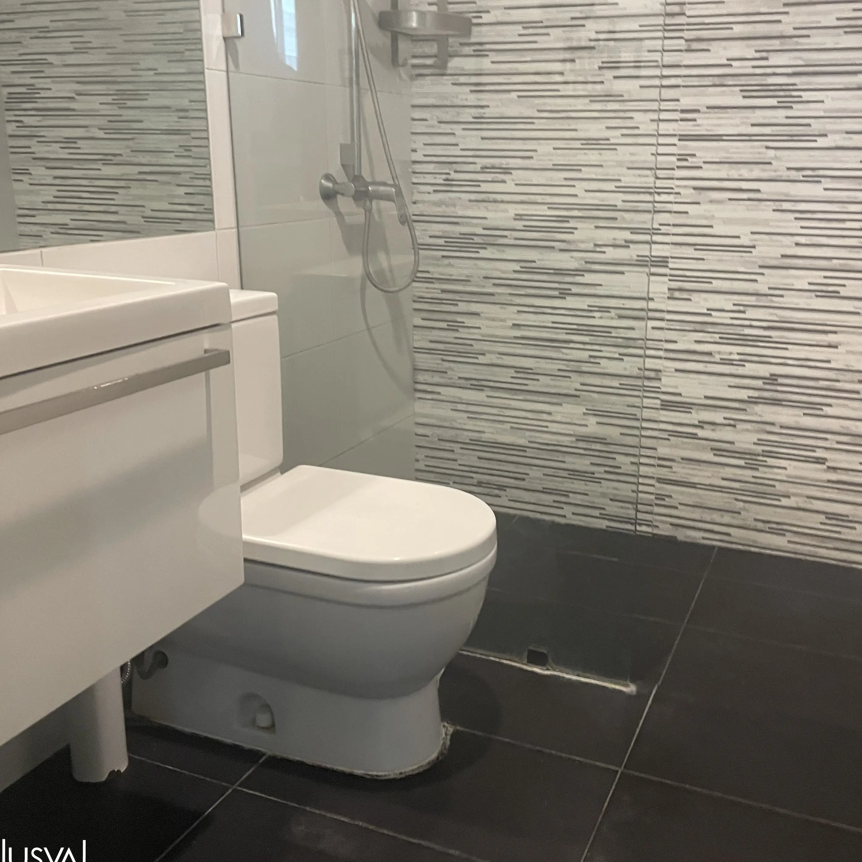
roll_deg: -1.6
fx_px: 930
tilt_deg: -14.2
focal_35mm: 33
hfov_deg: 49.5
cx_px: 513
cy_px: 412
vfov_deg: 49.7
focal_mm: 4.2
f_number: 1.6
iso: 500
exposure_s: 1/40
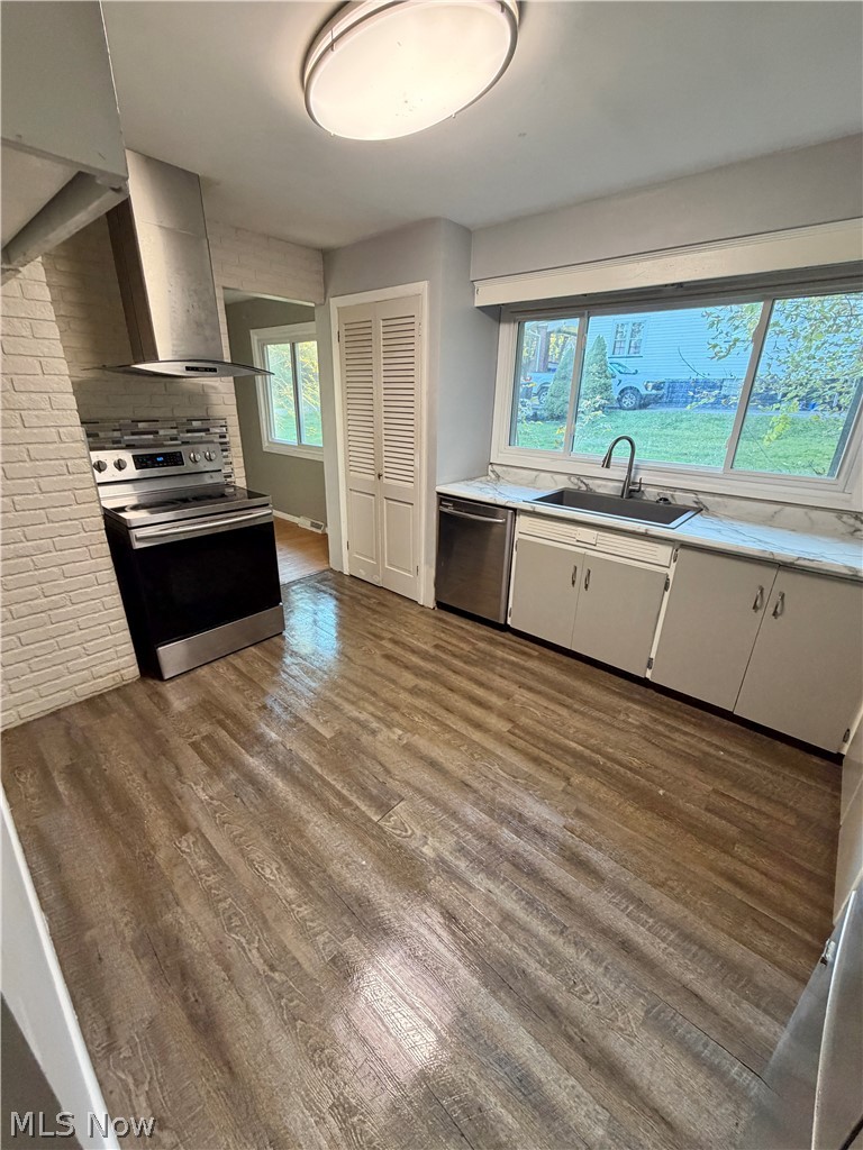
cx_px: 432
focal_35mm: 14
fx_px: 465
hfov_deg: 85.7
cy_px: 575
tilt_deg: -21.4
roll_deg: -1.5
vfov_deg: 102.1
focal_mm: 2.22
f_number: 2.2
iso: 320
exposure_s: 1/60
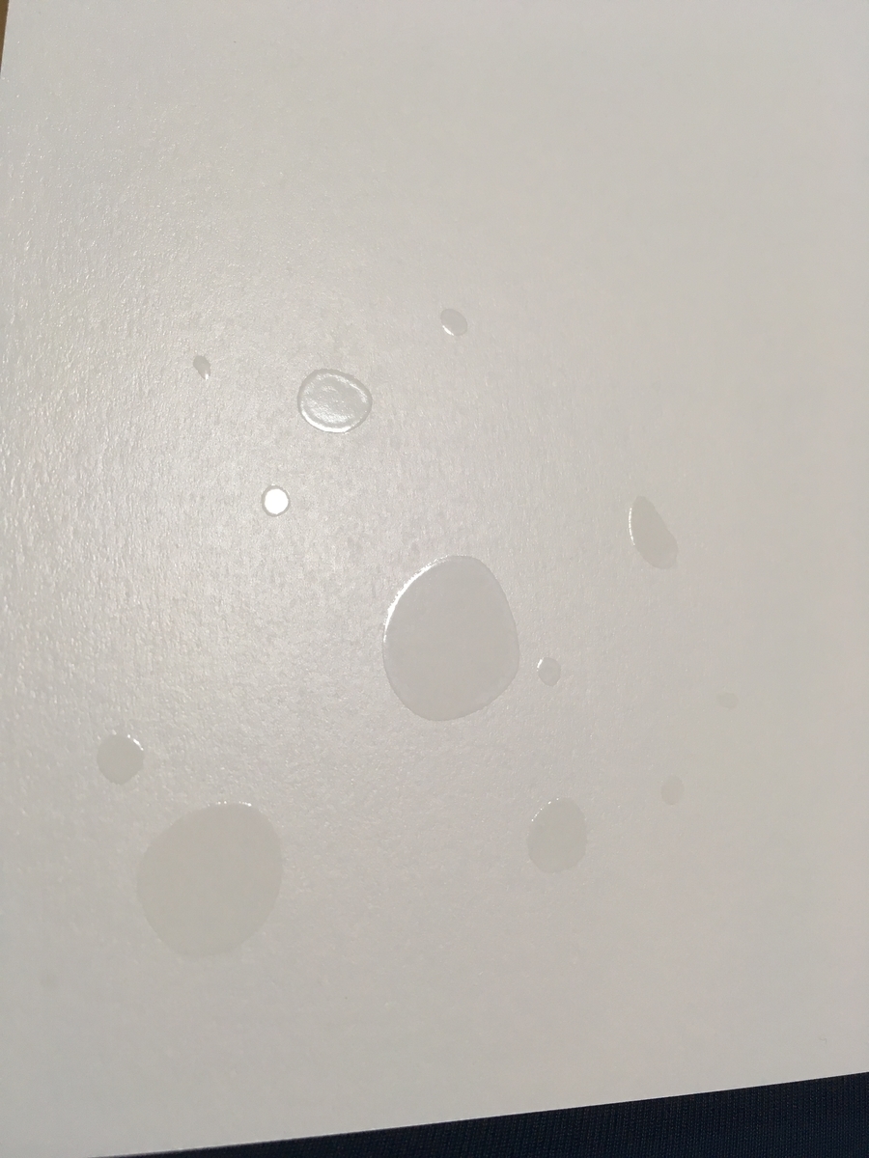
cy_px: 579
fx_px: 971
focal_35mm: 29
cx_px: 434
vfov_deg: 61.7
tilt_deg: -50.4
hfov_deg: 48.2
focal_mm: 4.15
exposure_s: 1/30
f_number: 2.2
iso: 25
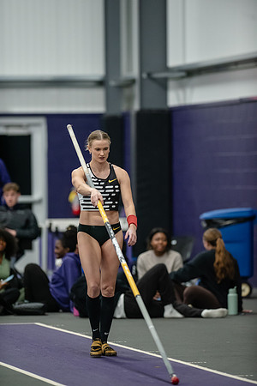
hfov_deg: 4.6
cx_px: 128
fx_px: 3212
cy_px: 193
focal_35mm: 300
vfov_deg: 6.9
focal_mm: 300
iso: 5000
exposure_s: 1/400
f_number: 2.8
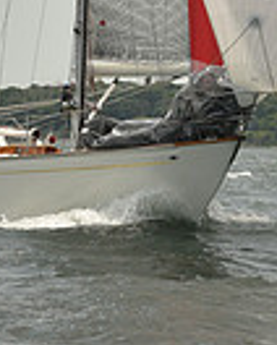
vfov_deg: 6.5
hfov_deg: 5.4
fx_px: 2955
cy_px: -311
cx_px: 200
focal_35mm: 289
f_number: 13
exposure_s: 1/1000
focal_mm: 70
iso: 400
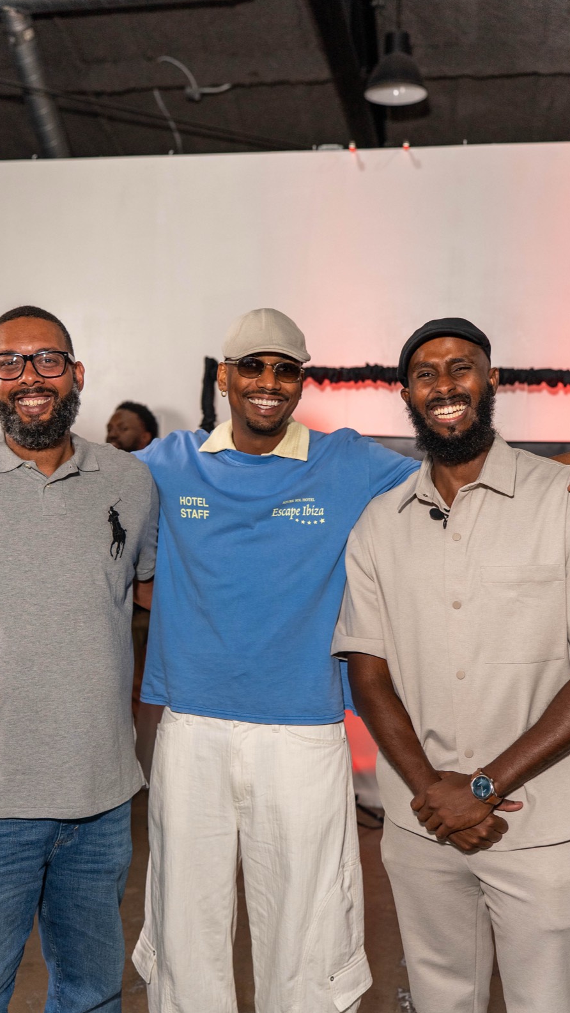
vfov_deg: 54.0
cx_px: 255
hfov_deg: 32.0
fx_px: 994
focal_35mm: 37
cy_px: 510
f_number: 2.8
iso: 1000
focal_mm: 35
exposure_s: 1/200
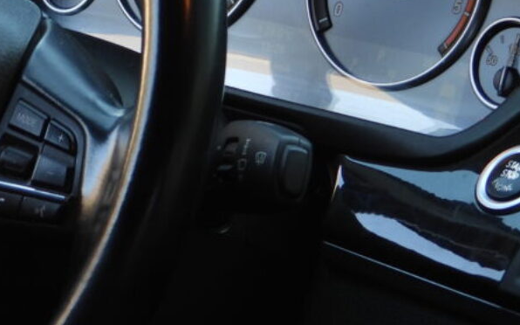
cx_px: -130
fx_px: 3230
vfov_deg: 5.8
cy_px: 130
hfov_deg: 9.1
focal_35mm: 228
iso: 125
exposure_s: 1/60
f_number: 3.5
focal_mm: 14.4
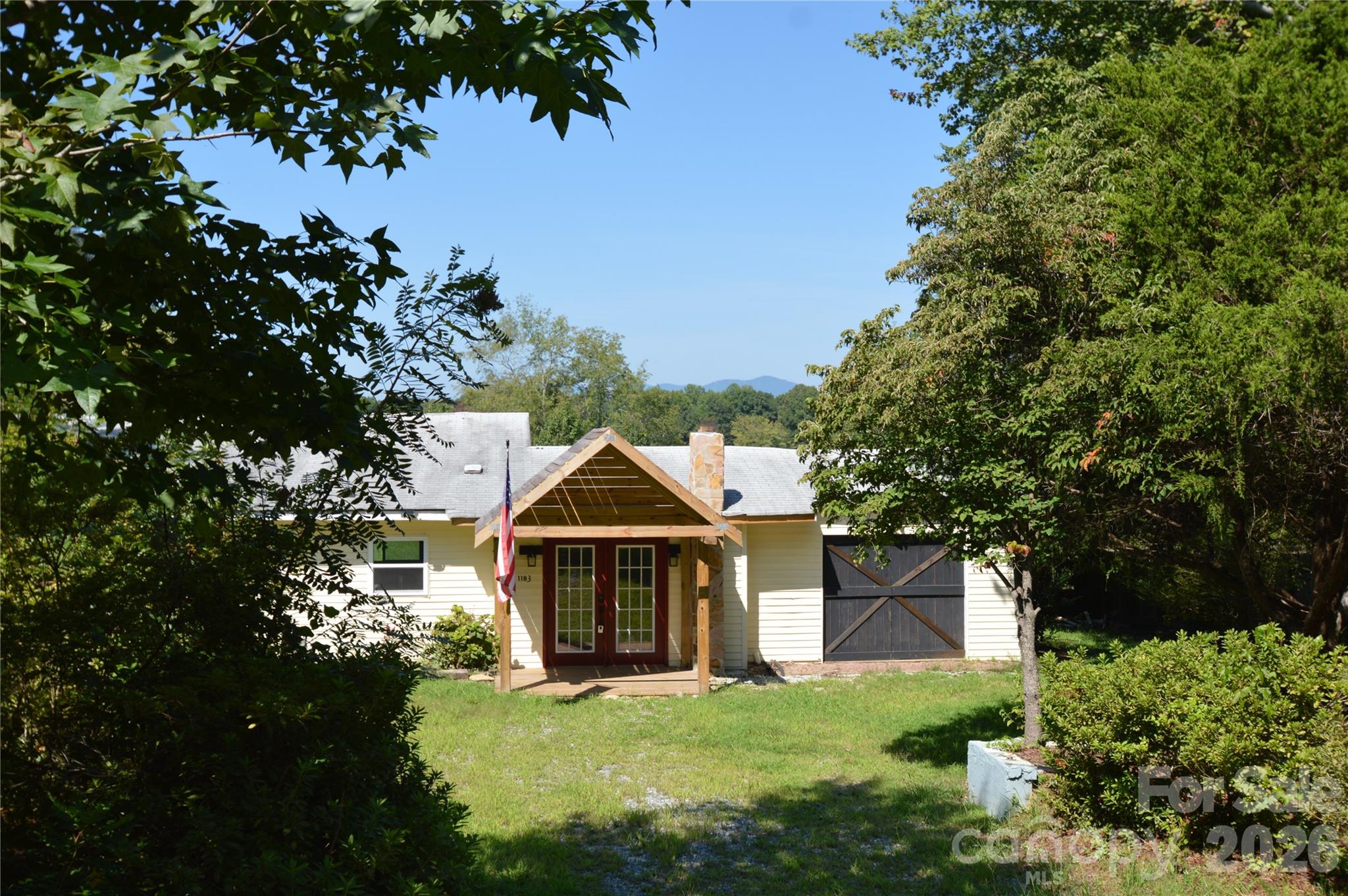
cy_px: 448
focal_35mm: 36
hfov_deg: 53.2
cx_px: 674
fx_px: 1347
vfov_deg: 36.8
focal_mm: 24
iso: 100
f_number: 7.1
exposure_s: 1/200
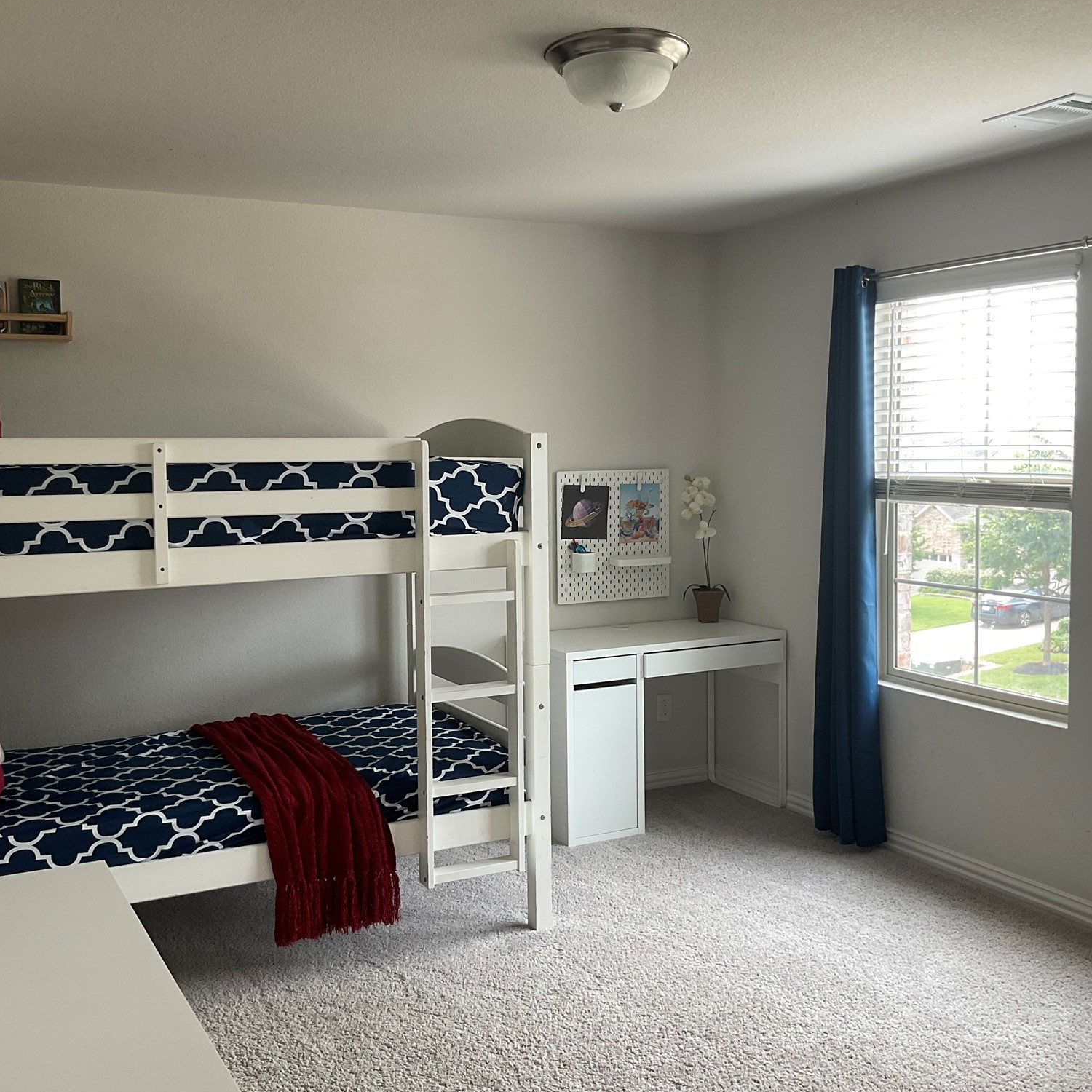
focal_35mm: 35
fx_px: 1249
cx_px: 500
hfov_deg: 47.2
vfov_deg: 47.2
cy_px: 537
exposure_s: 1/60
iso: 40
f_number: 1.8
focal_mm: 3
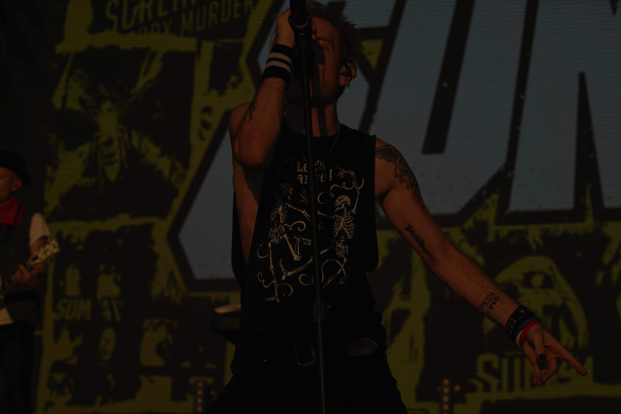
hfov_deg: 19.5
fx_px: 1811
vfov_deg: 13.0
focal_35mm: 105
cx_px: 310
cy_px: 207
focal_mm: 105
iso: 100
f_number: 8
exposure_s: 1/1000
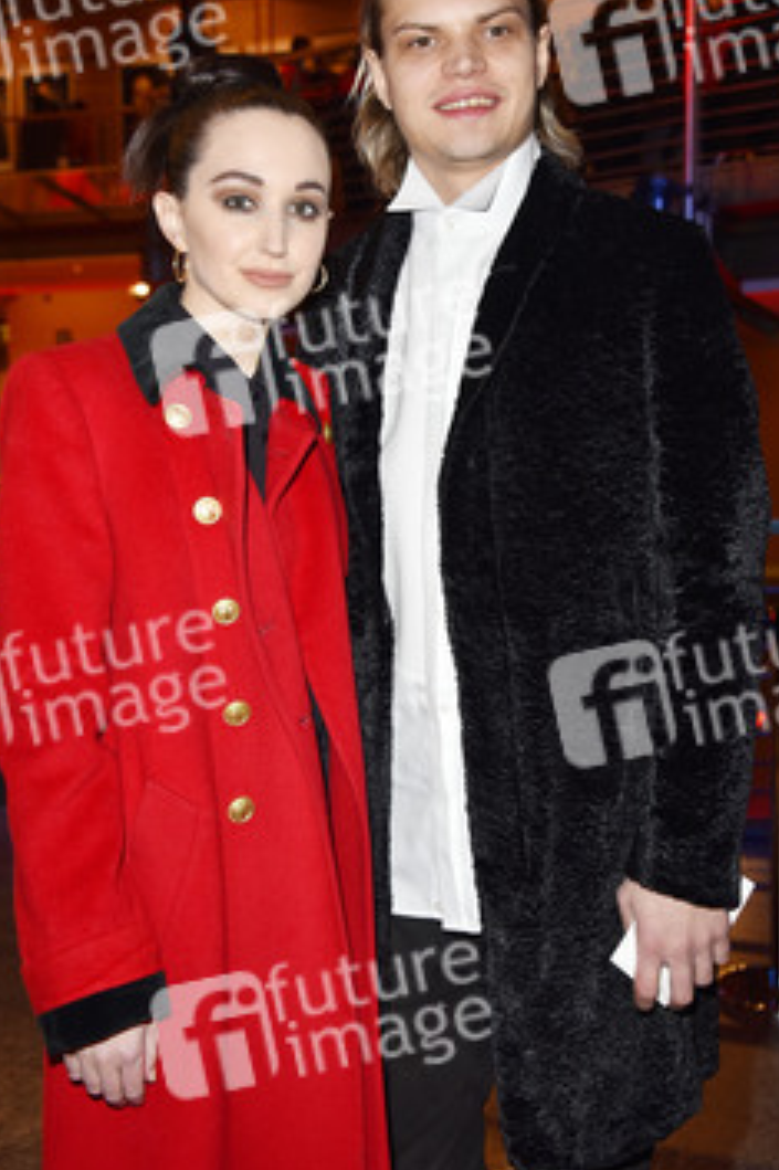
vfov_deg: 38.9
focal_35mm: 51
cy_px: 524
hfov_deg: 26.5
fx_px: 1657
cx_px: 418
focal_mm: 45
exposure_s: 1/60
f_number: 5.6
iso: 500
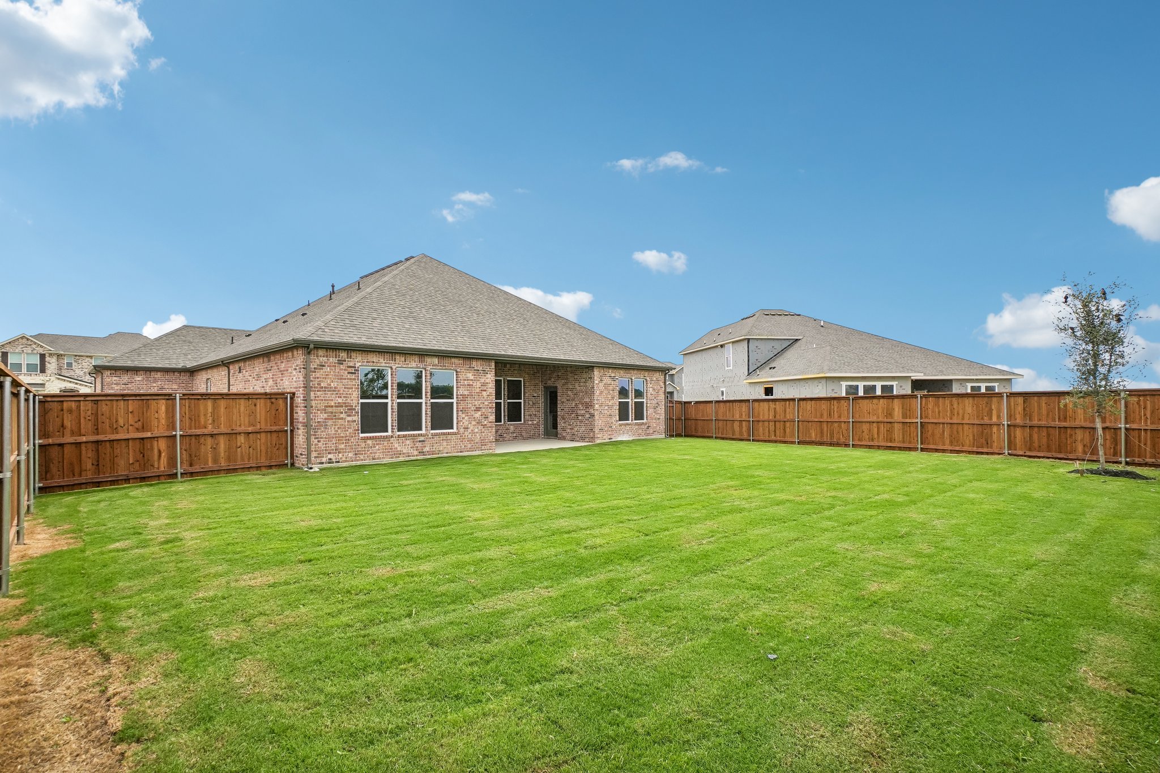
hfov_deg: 100.4
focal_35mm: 15
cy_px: 386
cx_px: 580
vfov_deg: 77.3
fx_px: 483
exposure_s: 1/1600
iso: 400
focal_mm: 10
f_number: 8
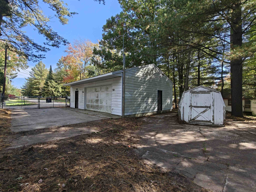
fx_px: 111
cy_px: 96
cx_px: 128
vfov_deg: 81.7
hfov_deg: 98.2
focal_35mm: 15
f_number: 2
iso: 160
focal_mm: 2.3
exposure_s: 1/172
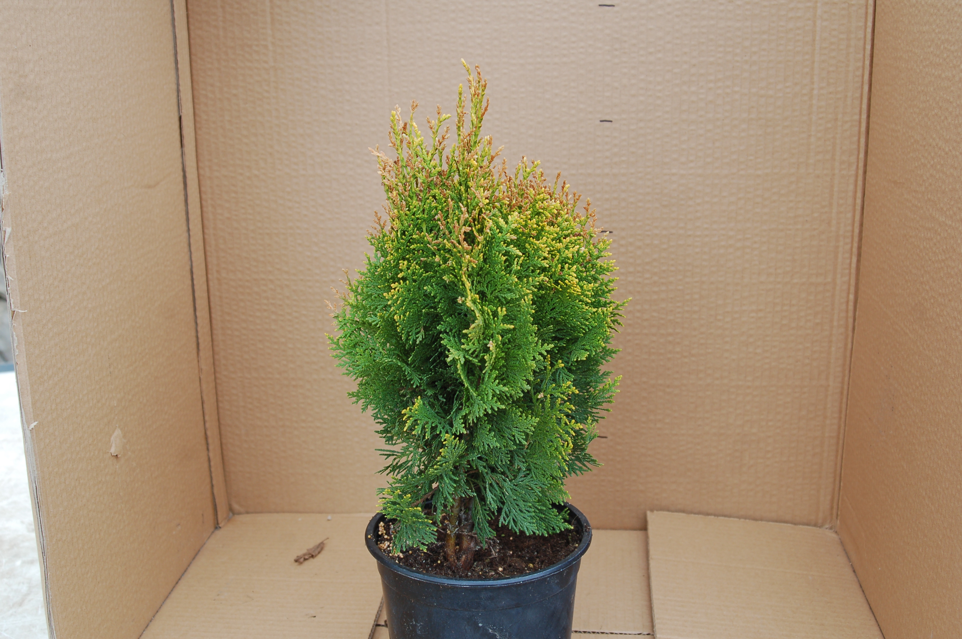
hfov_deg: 46.4
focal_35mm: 42
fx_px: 1121
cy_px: 320
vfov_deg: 31.8
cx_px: 481
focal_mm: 28
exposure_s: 1/125
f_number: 5.6
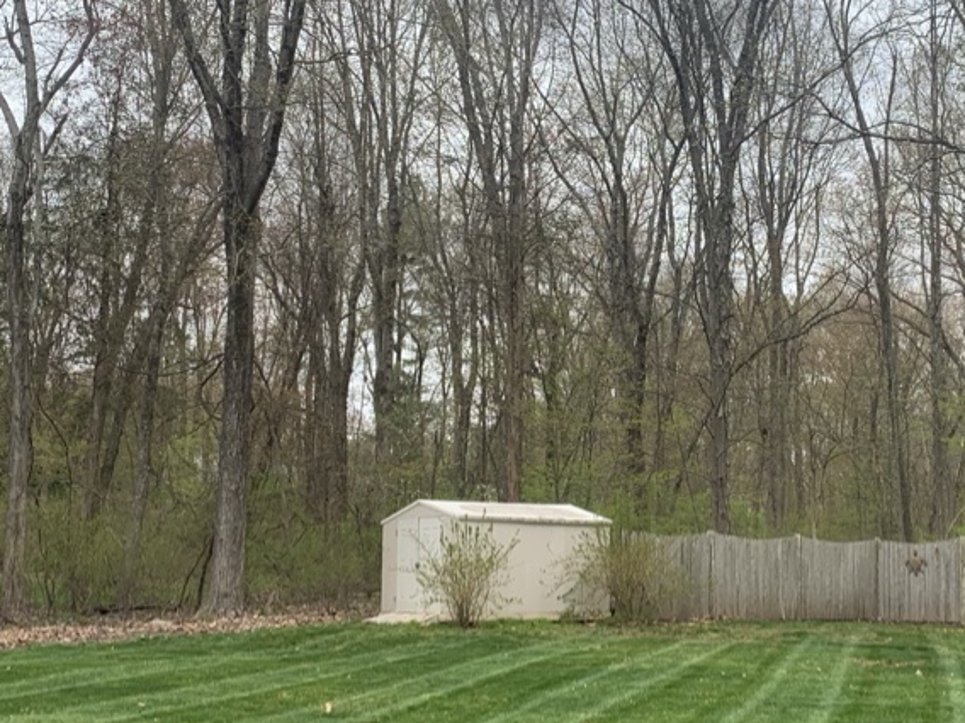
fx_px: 1505
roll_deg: -2.0
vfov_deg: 27.0
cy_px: 374
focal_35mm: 54
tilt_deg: +11.1
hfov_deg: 35.1
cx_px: 662
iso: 25
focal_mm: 4.25
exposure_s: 1/1149
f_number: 1.8
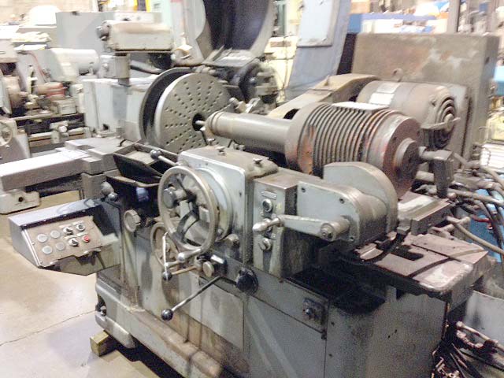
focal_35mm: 33
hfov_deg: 55.4
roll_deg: +1.9
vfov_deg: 42.9
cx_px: 252
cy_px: 189
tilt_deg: -19.9
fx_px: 480
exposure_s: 1/15
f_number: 2.4
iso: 400
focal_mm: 4.12
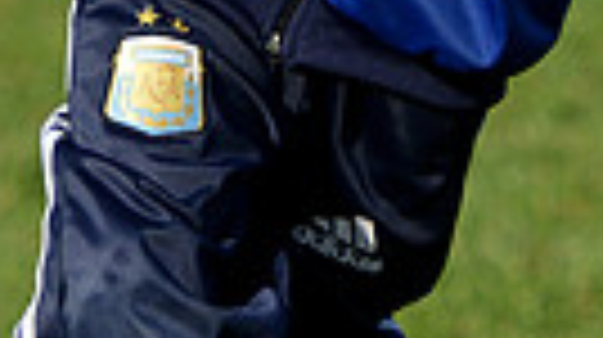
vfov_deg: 1.3
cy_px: -385
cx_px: 706
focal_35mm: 907
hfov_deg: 2.4
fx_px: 14485
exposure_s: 1/1600
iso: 500
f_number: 4
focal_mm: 200
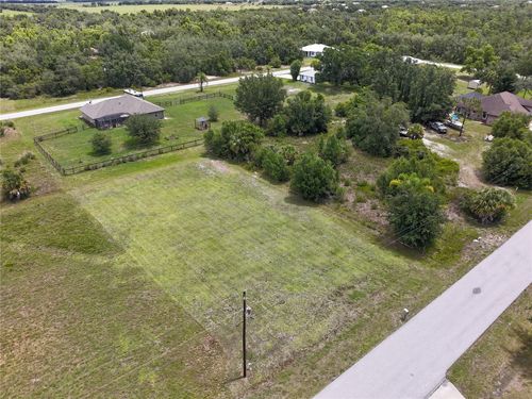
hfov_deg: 71.6
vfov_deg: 56.8
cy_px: 200
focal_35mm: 24
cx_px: 266
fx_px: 369
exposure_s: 1/500
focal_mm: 4.55
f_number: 2.8
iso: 100
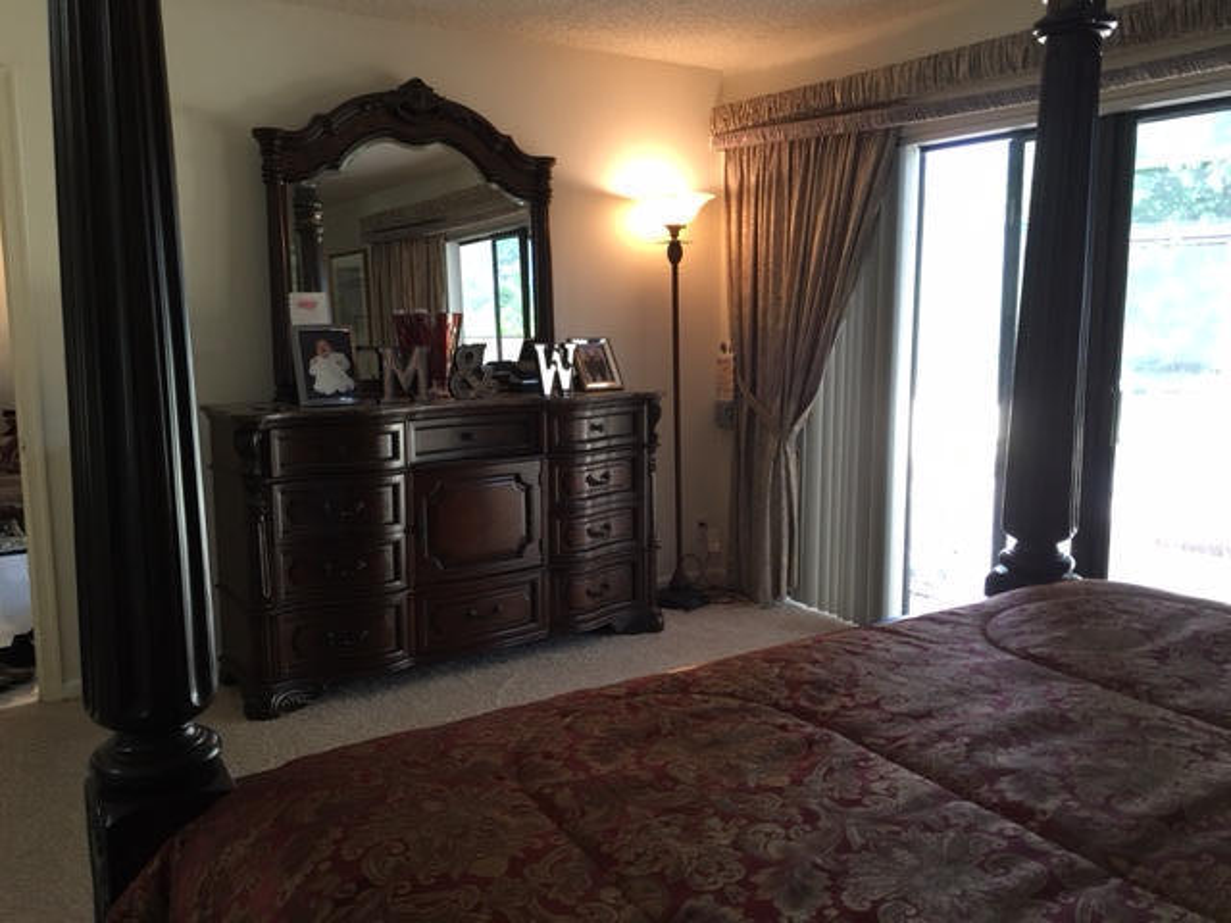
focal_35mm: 29
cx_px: 616
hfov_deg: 61.7
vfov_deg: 48.2
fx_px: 1031
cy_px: 462
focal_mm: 4.15
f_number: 2.2
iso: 50
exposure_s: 1/15
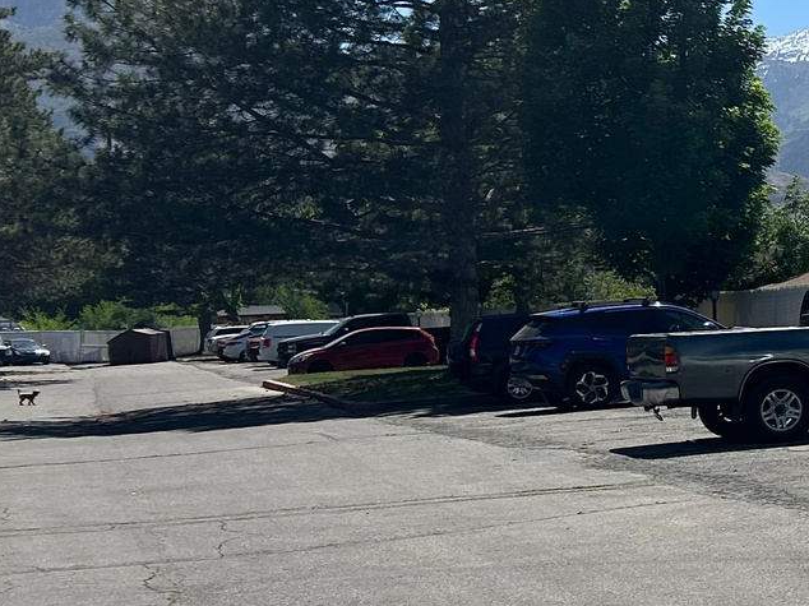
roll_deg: +2.0
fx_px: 1962
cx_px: 1279
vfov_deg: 17.6
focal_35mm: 84
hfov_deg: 19.6
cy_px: 281
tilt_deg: -1.0
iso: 50
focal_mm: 5.7
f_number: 1.5
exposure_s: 1/5587
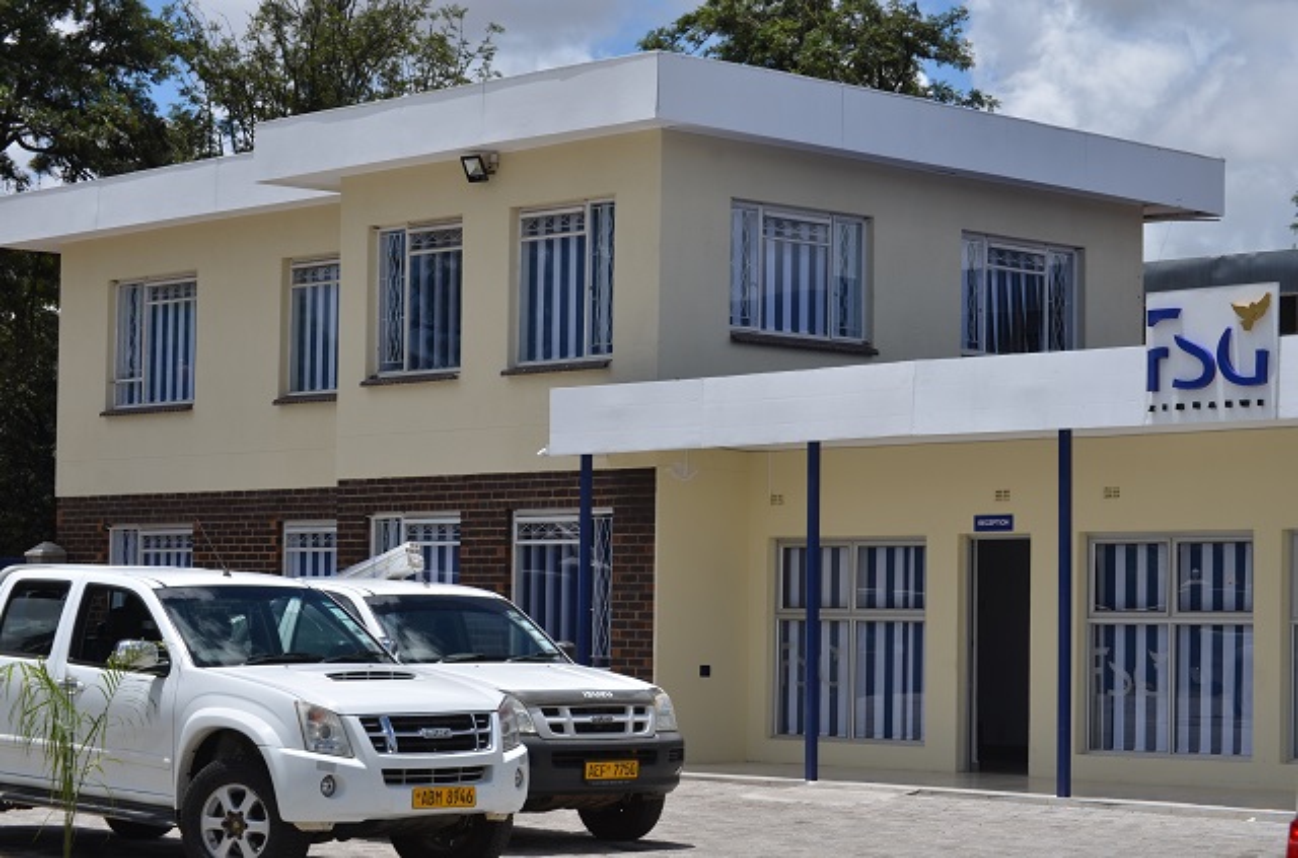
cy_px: 429
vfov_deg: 16.5
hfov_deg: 24.7
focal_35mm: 82
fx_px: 2967
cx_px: 649
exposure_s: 1/400
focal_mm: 55
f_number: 10
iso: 100
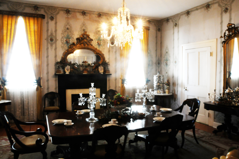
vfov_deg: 47.8
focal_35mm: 27
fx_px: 179
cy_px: 80
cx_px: 120
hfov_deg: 67.4
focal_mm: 18
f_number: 22
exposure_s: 1/2
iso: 800
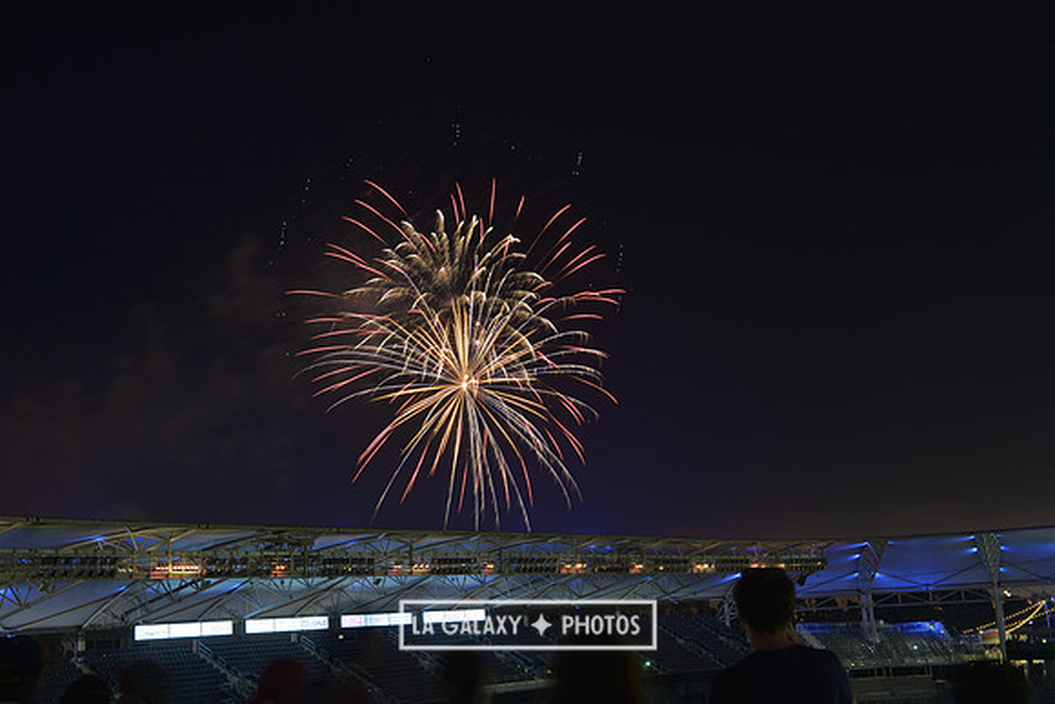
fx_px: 1407
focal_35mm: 48
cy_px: 352
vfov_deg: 28.1
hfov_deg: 41.1
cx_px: 528
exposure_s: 2.9
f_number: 8
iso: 100
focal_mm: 48
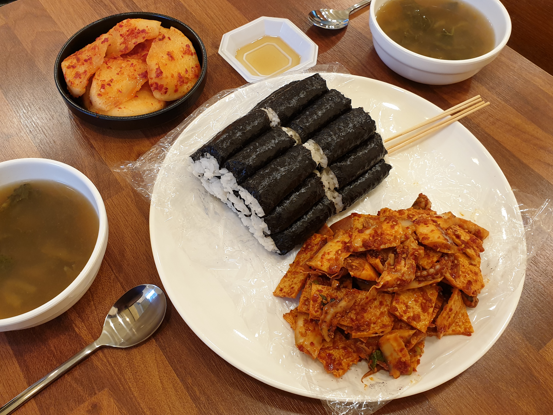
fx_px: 495
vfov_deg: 45.3
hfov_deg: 58.1
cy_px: 172
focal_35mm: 31
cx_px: 239
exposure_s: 1/60
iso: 125
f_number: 2.4
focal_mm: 4.3
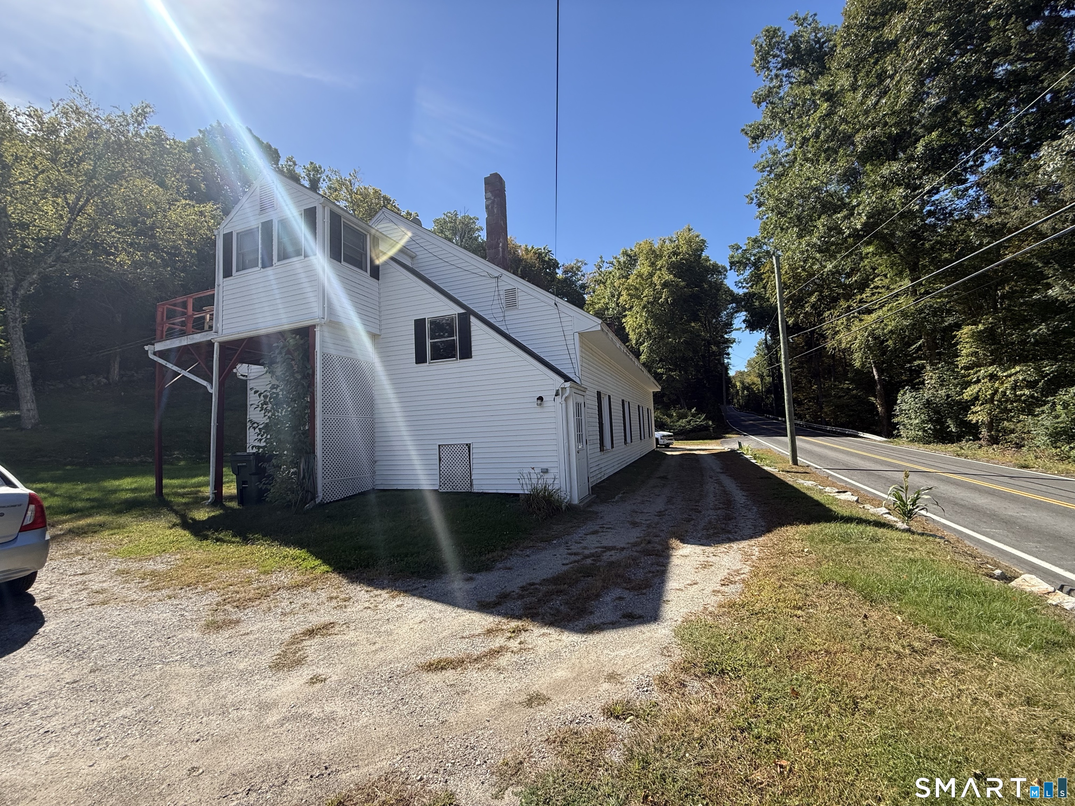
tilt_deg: +5.0
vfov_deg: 85.7
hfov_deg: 102.1
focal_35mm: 14
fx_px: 435
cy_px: 403
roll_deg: +2.7
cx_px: 538
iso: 50
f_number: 2.2
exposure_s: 1/779
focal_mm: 2.22
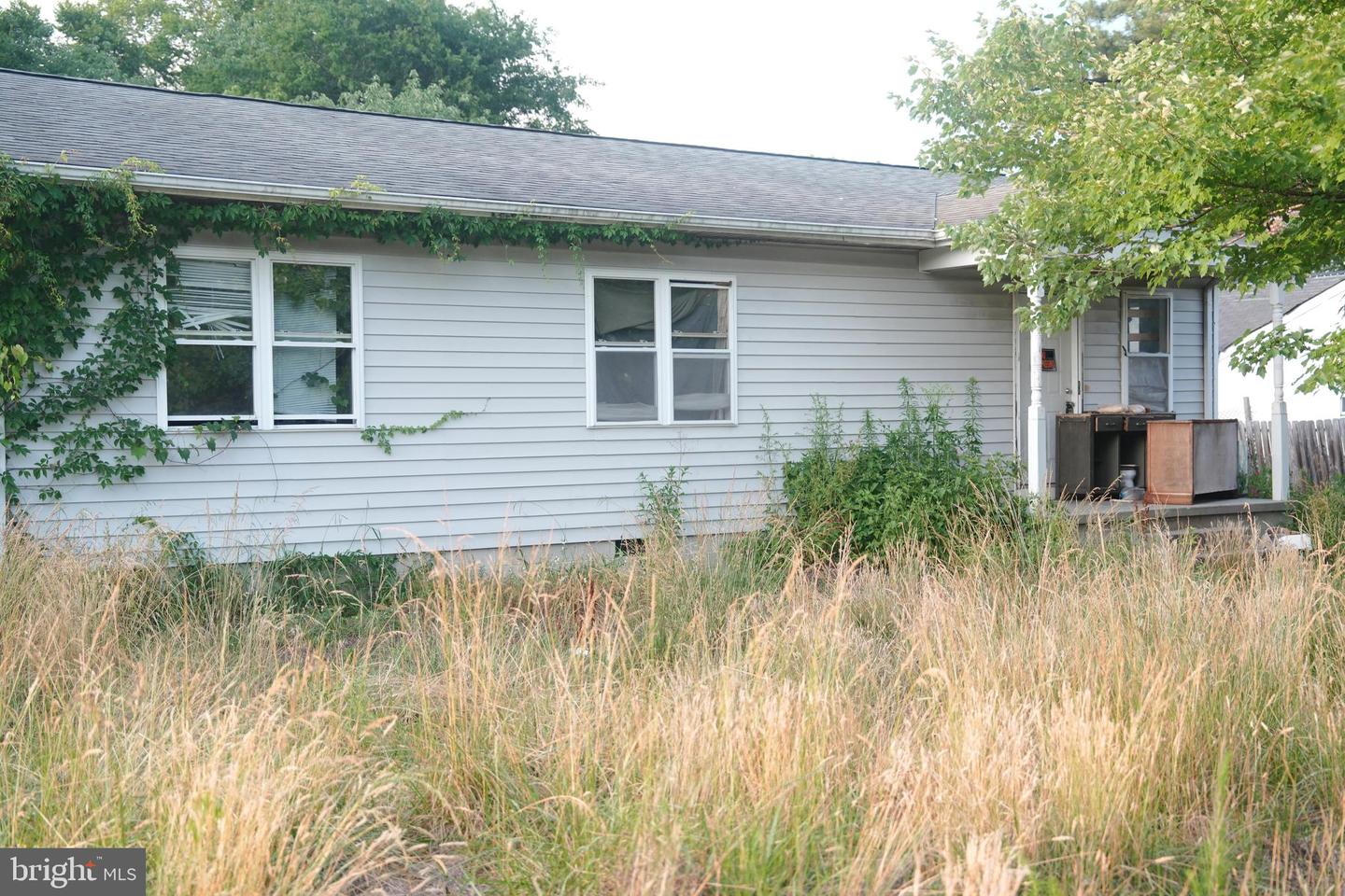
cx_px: 672
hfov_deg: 42.7
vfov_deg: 29.2
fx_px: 1718
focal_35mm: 46
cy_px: 448
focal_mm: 46
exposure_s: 1/160
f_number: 2.8
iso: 800
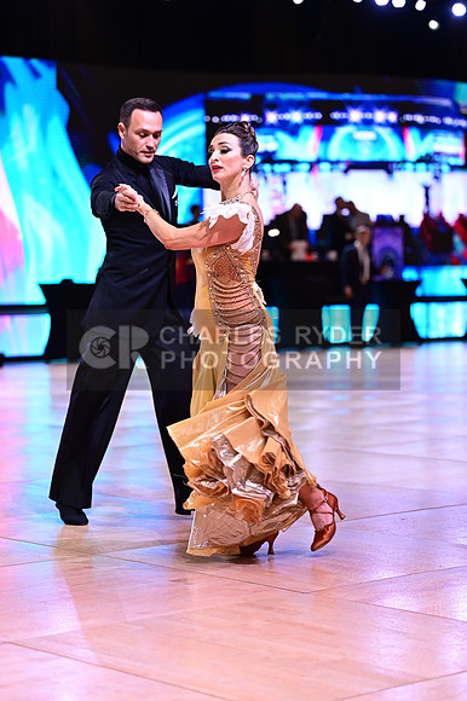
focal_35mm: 93
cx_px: 234
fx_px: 1812
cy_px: 350
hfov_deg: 14.7
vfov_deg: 21.9
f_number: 2.8
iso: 2000
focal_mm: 93
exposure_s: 1/640
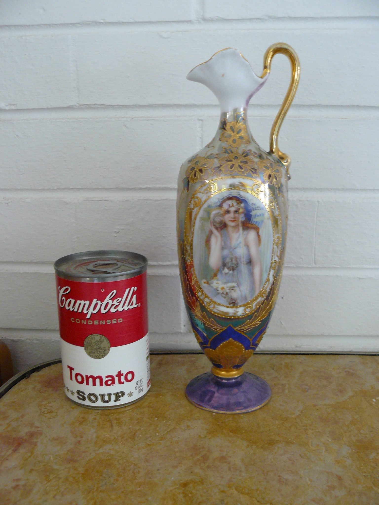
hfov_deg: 39.7
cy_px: 252
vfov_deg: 51.4
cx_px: 190
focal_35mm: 36
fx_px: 526
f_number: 2.8
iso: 200
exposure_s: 1/13
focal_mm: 6
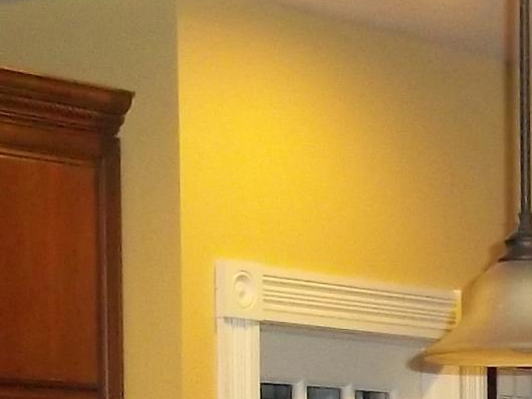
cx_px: 632
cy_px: 639
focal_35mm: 181
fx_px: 2783
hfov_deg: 10.7
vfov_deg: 8.0
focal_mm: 6.5
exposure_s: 1/30
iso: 400
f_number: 3.1
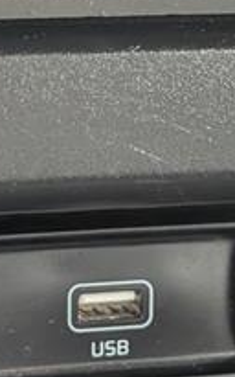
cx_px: 119
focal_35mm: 162
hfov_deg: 8.1
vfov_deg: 12.9
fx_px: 1661
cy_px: 178
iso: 308
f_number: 1.68
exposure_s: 1/65.8
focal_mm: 6.9
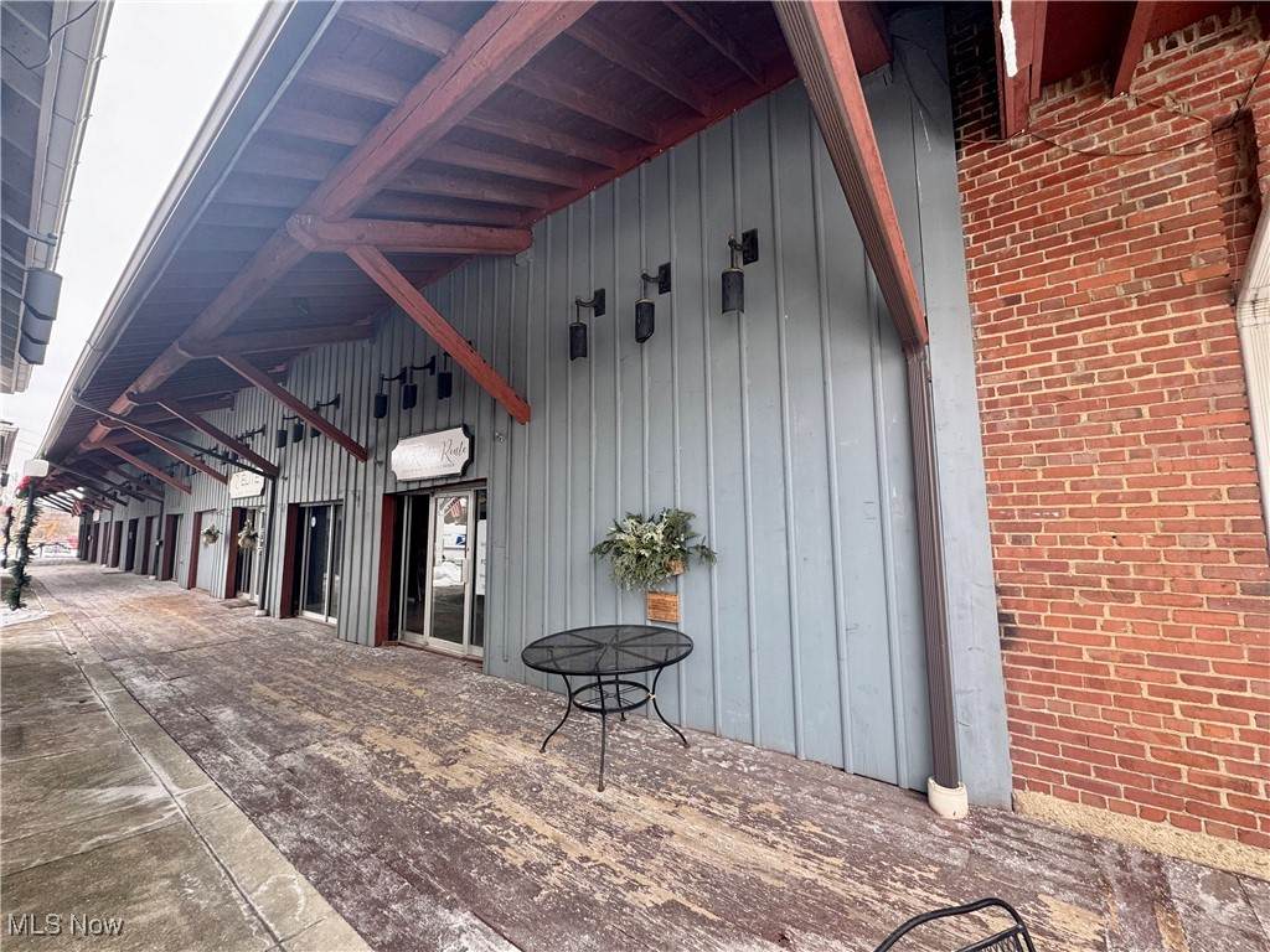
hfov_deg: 102.1
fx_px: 514
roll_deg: -0.2
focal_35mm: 14
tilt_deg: +5.0
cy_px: 476
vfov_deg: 85.7
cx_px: 635
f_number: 2.2
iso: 64
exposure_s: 1/99
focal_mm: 2.22
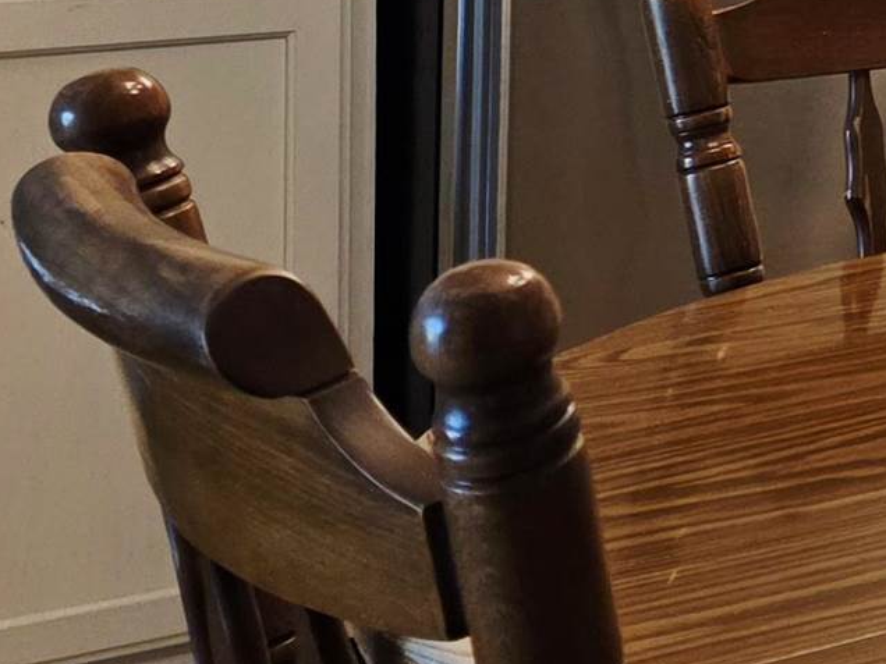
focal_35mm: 111
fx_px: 2841
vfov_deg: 12.6
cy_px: -354
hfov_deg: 14.4
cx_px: 1837
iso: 200
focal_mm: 6.3
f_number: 1.7
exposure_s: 1/120
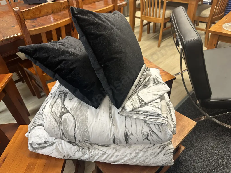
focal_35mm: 24
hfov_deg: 71.6
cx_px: 116
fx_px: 160
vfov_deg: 56.8
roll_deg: +5.1
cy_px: 86
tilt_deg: -36.9
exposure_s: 1/50
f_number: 1.78
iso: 125
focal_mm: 6.86
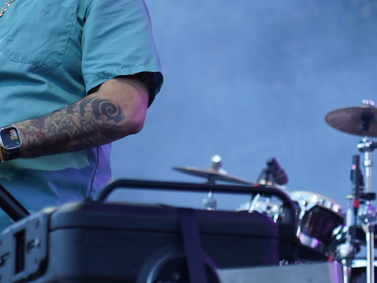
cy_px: 60
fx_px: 4008
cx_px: -60
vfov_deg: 4.0
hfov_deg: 5.4
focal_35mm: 368
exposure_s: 1/160
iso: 250
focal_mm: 105
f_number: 4
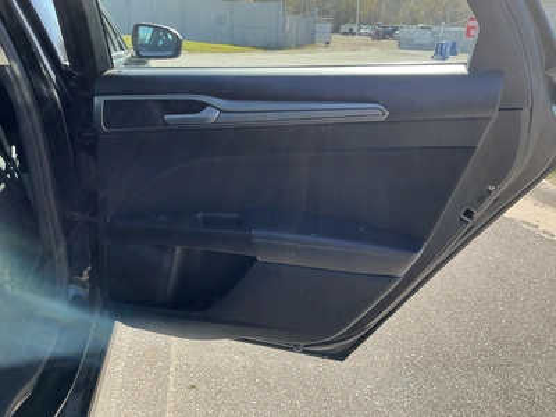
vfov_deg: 49.7
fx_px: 450
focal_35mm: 28
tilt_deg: -20.7
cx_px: 278
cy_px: 208
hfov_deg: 63.4
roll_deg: -1.7
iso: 25
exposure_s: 1/478
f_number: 1.8
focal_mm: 3
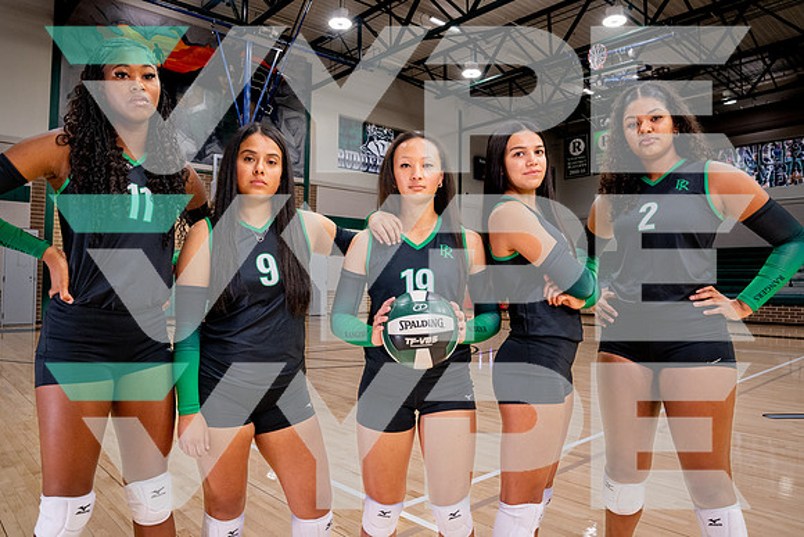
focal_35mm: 25
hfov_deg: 71.3
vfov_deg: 51.1
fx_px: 561
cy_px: 265
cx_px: 399
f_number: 7.1
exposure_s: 1/80
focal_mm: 24
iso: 2500
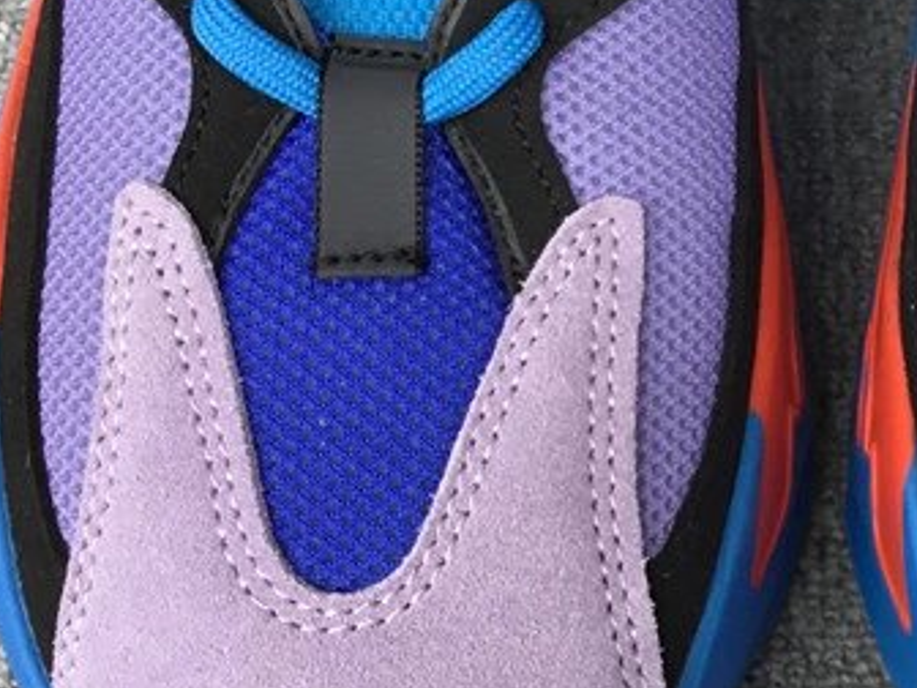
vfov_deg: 17.7
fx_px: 2199
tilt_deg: -56.9
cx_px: 838
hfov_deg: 22.9
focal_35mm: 83
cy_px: 182
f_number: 2.4
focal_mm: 3.3
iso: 32
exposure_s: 1/100
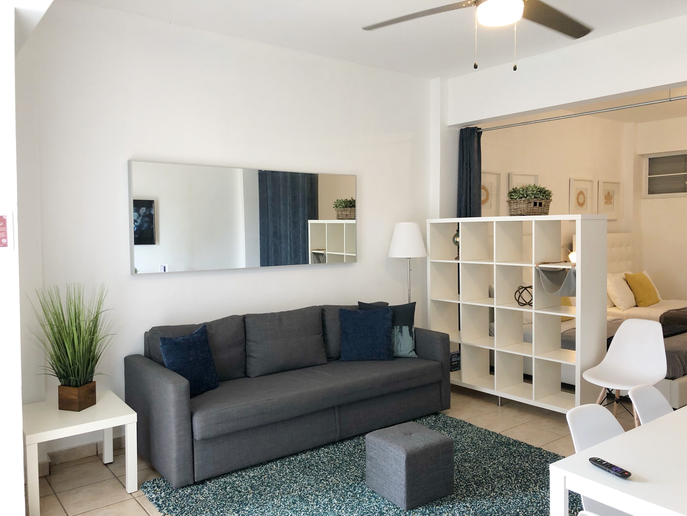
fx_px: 556
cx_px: 344
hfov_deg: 63.4
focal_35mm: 28
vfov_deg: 49.7
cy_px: 258
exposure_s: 1/30
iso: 40
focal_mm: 3.99
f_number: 1.8
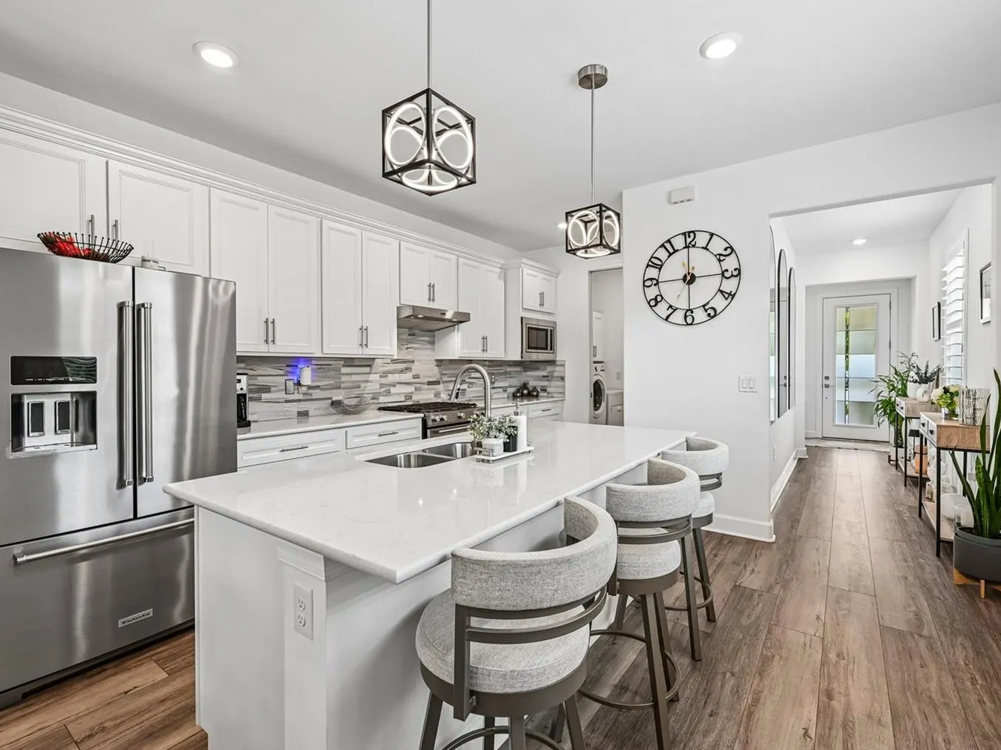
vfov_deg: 78.1
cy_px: 369
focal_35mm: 16
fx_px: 463
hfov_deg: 94.5
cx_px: 510
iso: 400
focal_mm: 14
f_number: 8
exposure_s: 1/40
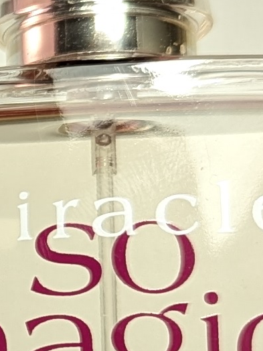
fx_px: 1894
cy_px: 338
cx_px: -344
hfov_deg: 7.5
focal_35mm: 187
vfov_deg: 10.5
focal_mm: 6.81
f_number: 1.85
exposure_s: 1/107
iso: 56
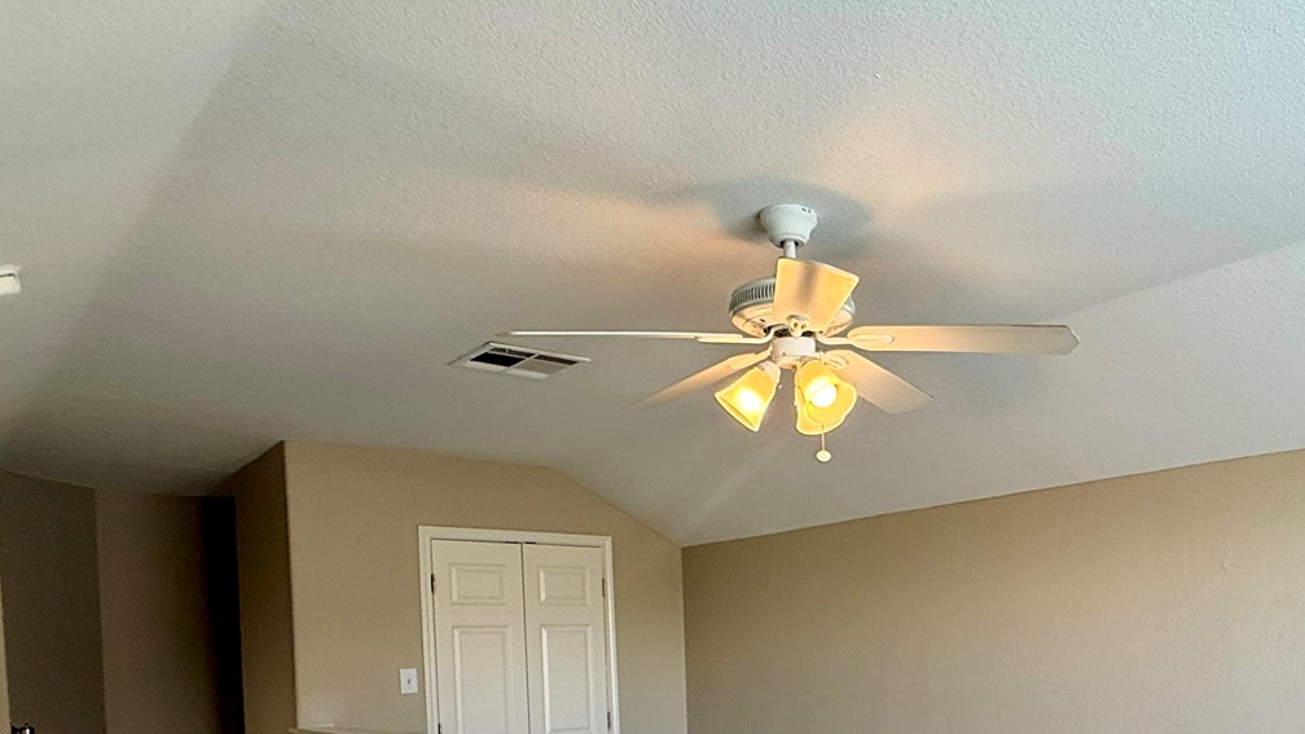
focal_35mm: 31
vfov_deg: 35.1
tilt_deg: -1.9
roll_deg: +1.2
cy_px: 690
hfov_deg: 60.5
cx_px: 914
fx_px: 1073
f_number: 2.2
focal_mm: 2.22
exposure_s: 1/120
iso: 100
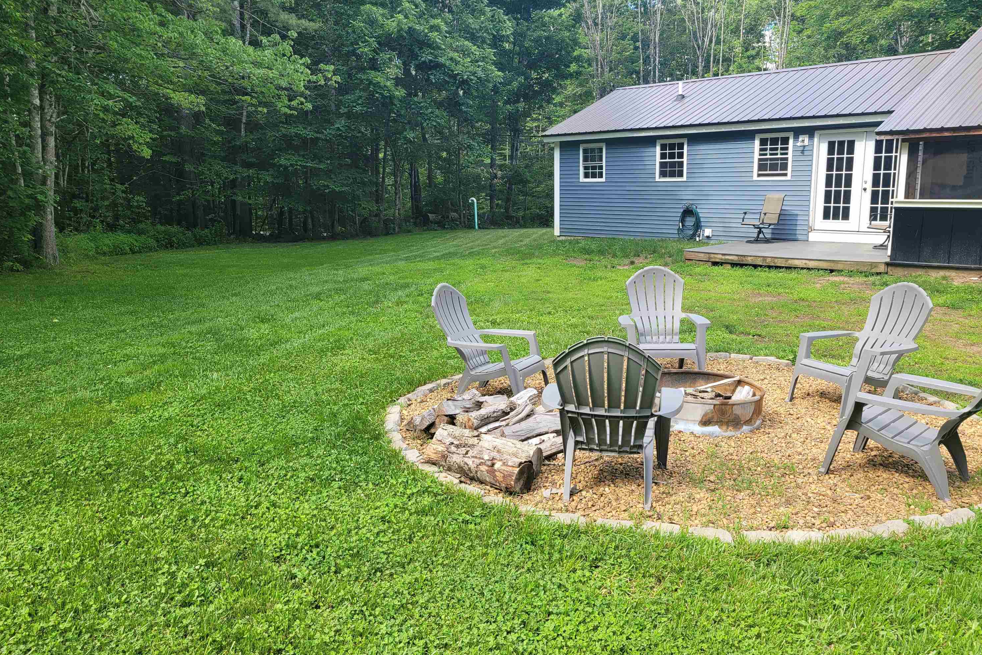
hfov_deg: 65.5
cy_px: 323
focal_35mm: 28
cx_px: 485
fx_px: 764
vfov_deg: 46.4
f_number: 1.8
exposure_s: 1/376
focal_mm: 5.4
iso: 40
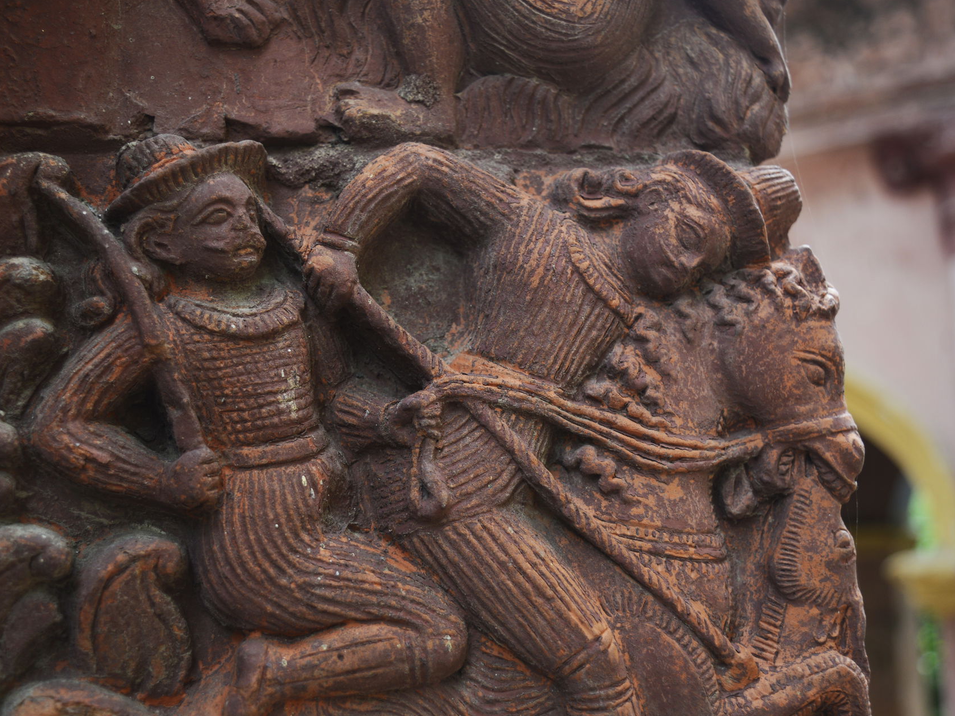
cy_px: 358
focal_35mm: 48
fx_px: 1312
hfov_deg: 40.0
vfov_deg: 30.5
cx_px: 450
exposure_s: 1/250
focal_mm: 29
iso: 200
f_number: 4.2
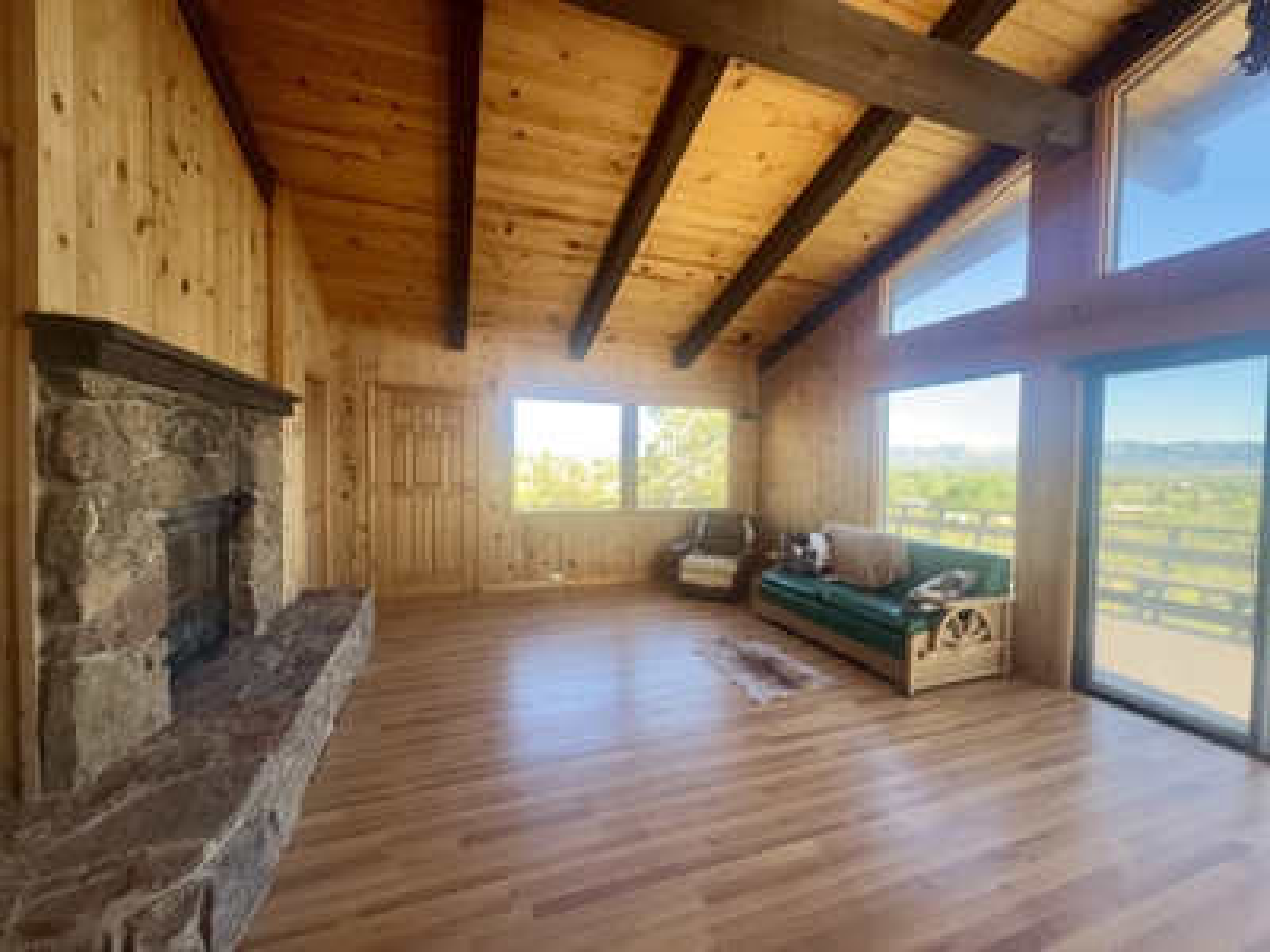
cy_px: 476
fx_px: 514
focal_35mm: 14
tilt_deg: -1.3
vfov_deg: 85.7
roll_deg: -0.4
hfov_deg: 102.1
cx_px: 635
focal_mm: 2.22
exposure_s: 1/151
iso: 64
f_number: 2.2
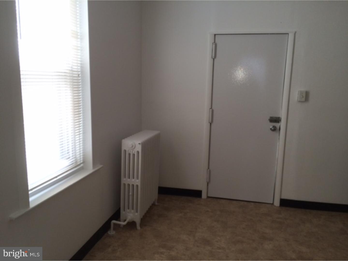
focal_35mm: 29
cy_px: 130
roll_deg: -1.3
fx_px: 292
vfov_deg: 48.2
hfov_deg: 61.7
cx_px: 174
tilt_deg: -11.2
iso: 40
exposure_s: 1/60
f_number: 2.2
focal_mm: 4.15
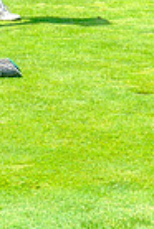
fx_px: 1158
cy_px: -129
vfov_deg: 10.9
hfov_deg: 7.6
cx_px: -12
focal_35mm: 181
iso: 200
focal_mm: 37.4
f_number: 5
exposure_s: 1/500
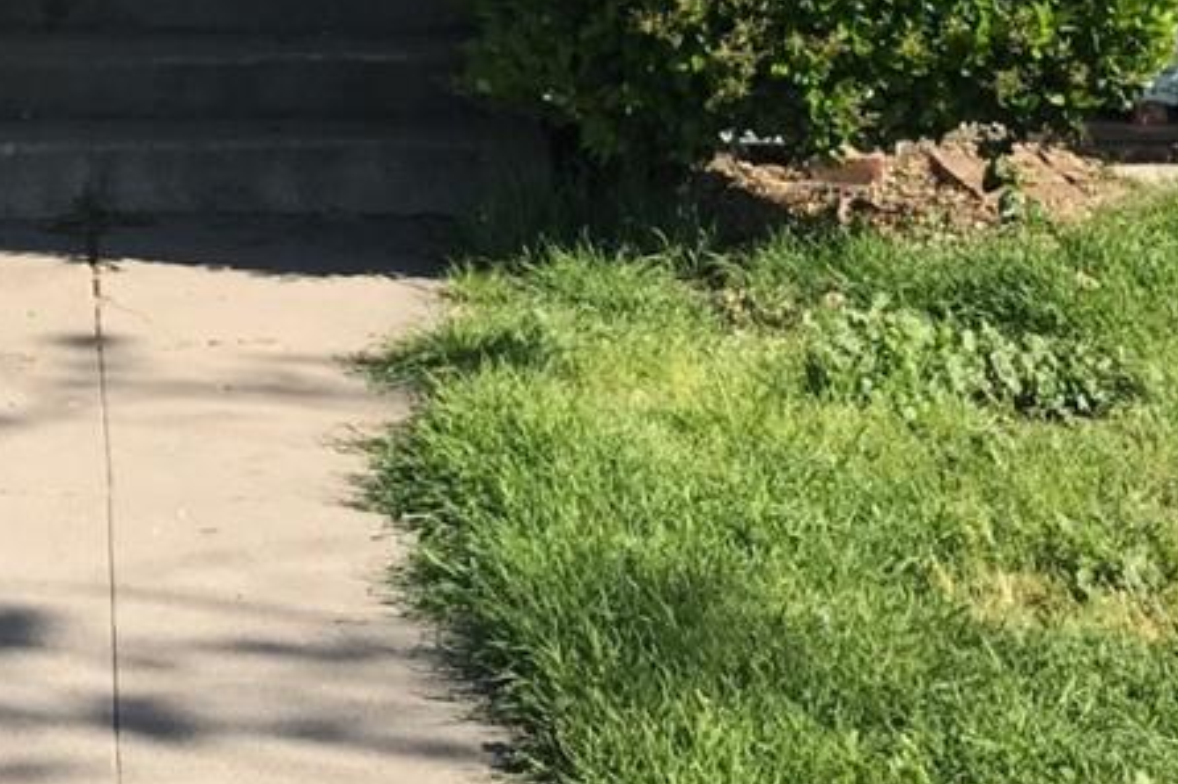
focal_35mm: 98
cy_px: -235
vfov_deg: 13.4
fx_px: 3205
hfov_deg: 20.5
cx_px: 190
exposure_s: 1/1916
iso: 20
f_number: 1.8
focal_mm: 3.99
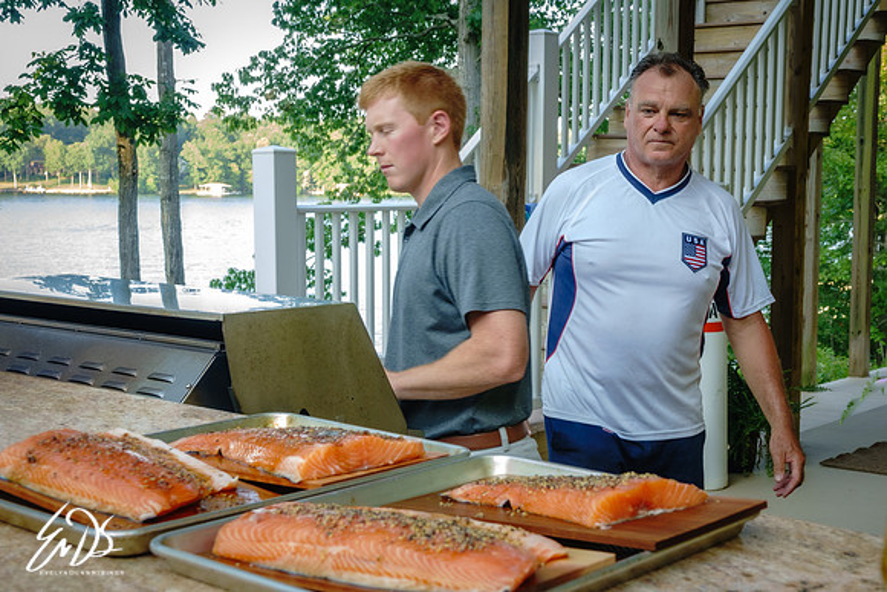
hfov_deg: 38.2
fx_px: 1281
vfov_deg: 26.0
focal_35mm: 52
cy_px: 296
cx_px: 444
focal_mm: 18.92
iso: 640
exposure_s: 1/125
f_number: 4.5
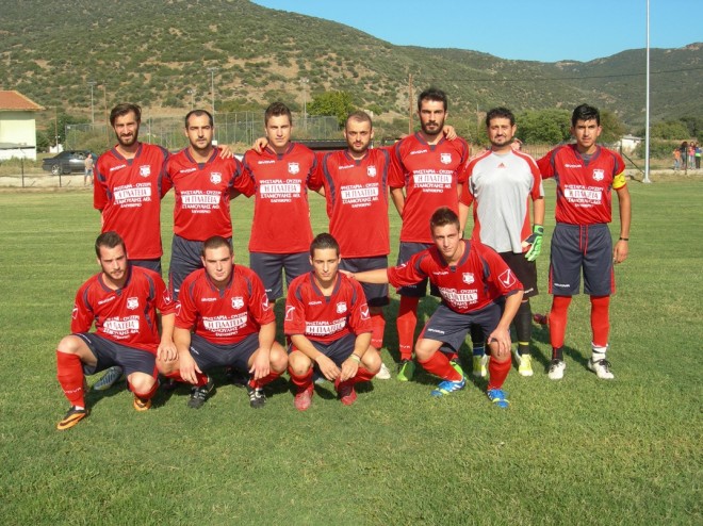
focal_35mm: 41
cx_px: 352
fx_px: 832
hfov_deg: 45.8
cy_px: 263
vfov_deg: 35.1
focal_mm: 8.5
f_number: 4.9
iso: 50
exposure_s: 1/404
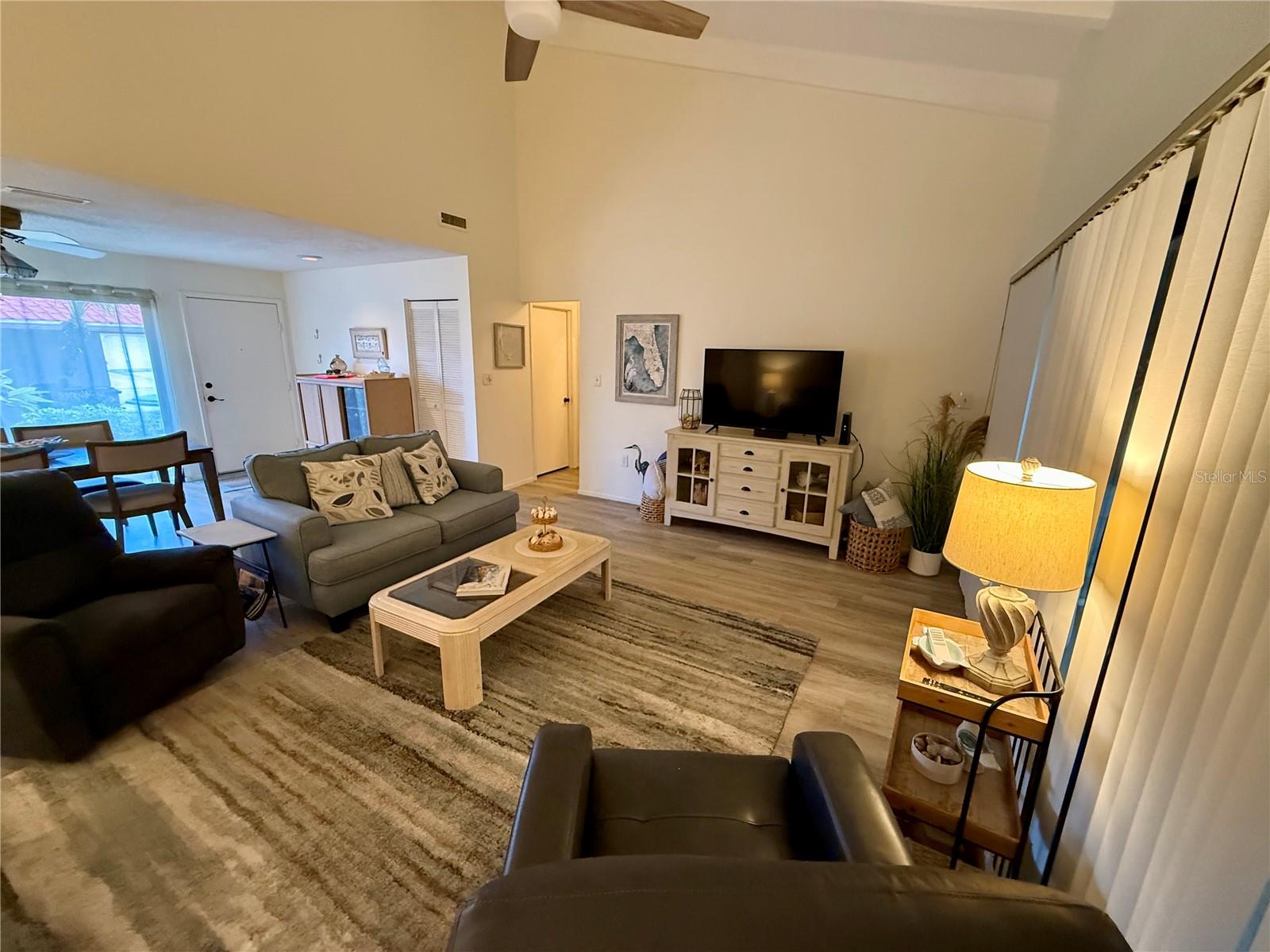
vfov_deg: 85.7
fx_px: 514
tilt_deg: -13.7
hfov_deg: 102.1
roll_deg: -1.3
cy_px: 476
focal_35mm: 14
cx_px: 635
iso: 640
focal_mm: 2.22
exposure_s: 1/60
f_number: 2.2
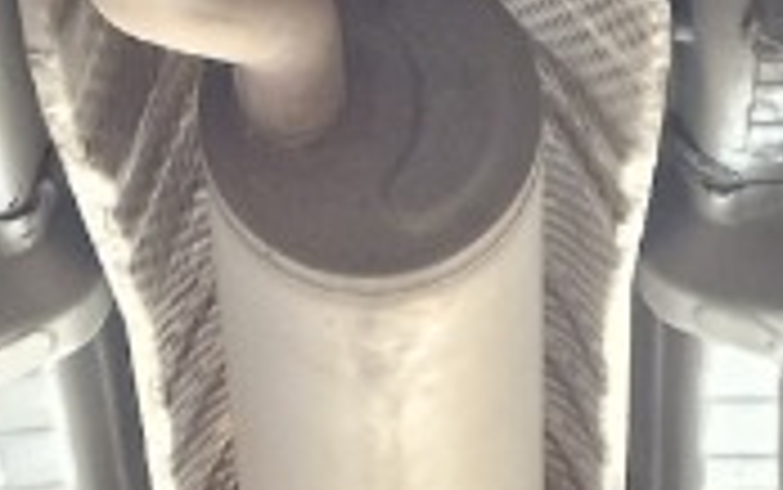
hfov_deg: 12.5
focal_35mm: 168
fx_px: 3587
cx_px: 324
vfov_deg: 6.3
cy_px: -1519
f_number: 1.8
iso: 320
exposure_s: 1/100
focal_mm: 5.4
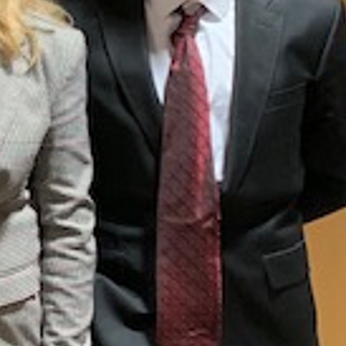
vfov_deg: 16.1
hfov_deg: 13.7
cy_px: 35
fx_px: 1210
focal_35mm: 107
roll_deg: +0.5
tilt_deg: -6.2
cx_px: -361
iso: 320
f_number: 1.8
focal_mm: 4.25
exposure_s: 1/40
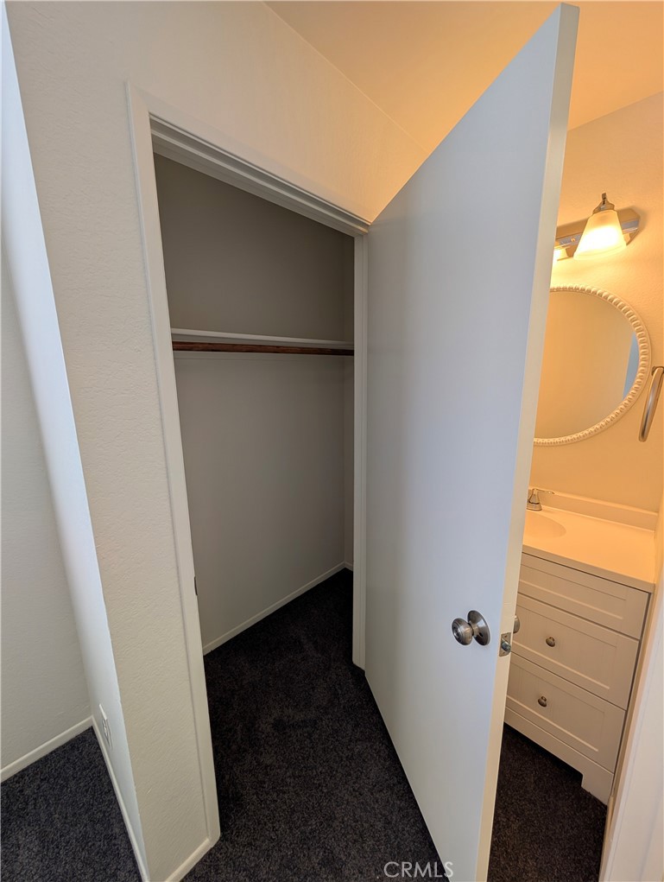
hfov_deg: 94.7
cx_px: 332
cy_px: 441
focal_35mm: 12
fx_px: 306
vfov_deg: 110.4
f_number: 1.7
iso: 48
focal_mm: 2.02
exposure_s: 1/124
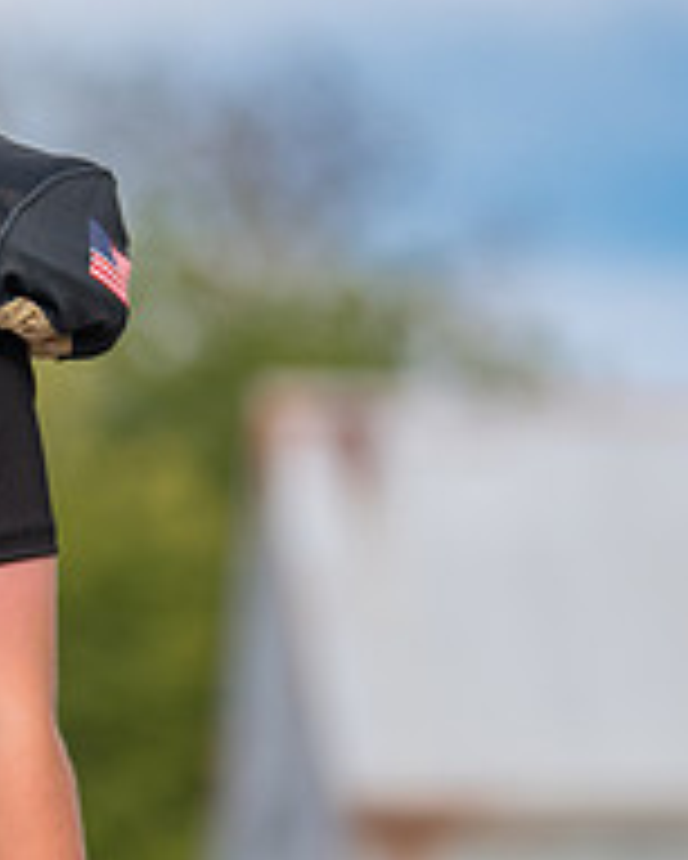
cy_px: 465
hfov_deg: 3.8
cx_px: -223
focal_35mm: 410
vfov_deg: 4.7
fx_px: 10427
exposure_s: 1/800
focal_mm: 136
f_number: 2.8
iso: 100
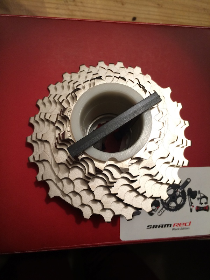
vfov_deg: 61.7
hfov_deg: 48.2
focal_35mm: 29
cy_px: 140
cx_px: 105
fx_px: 235
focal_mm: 4.15
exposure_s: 1/30
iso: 64
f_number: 2.2
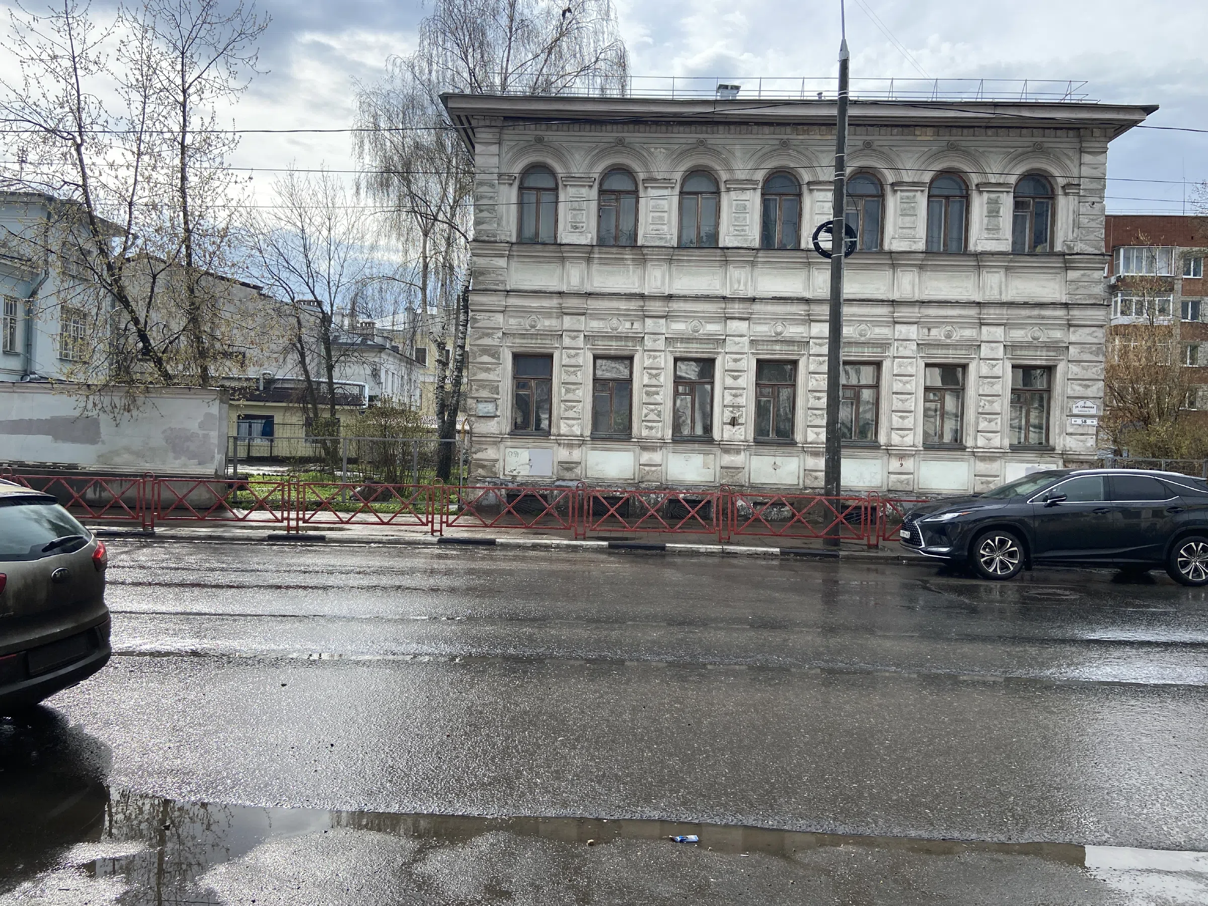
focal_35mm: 26
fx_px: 907
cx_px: 604
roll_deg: -1.1
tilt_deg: +0.7
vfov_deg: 53.1
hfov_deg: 67.3
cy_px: 453
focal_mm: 4.25
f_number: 1.8
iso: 32
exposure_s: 1/2358
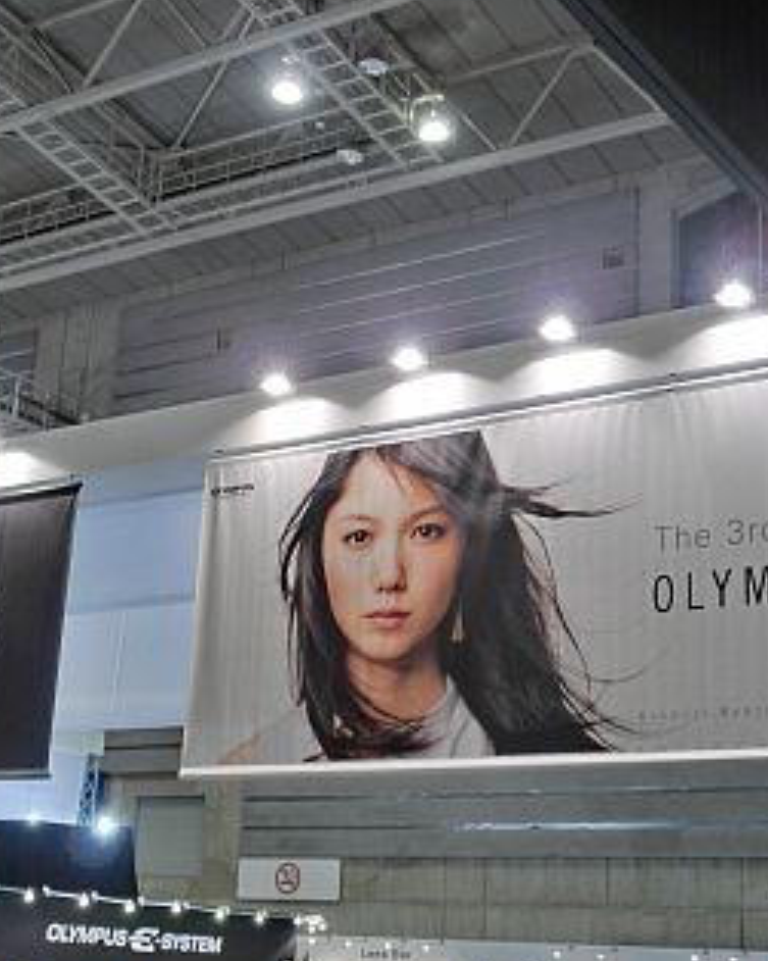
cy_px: 493
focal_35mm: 49
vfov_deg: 38.1
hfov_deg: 30.8
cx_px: 352
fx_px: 1393
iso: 250
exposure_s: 1/60
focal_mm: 6.1
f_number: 3.2
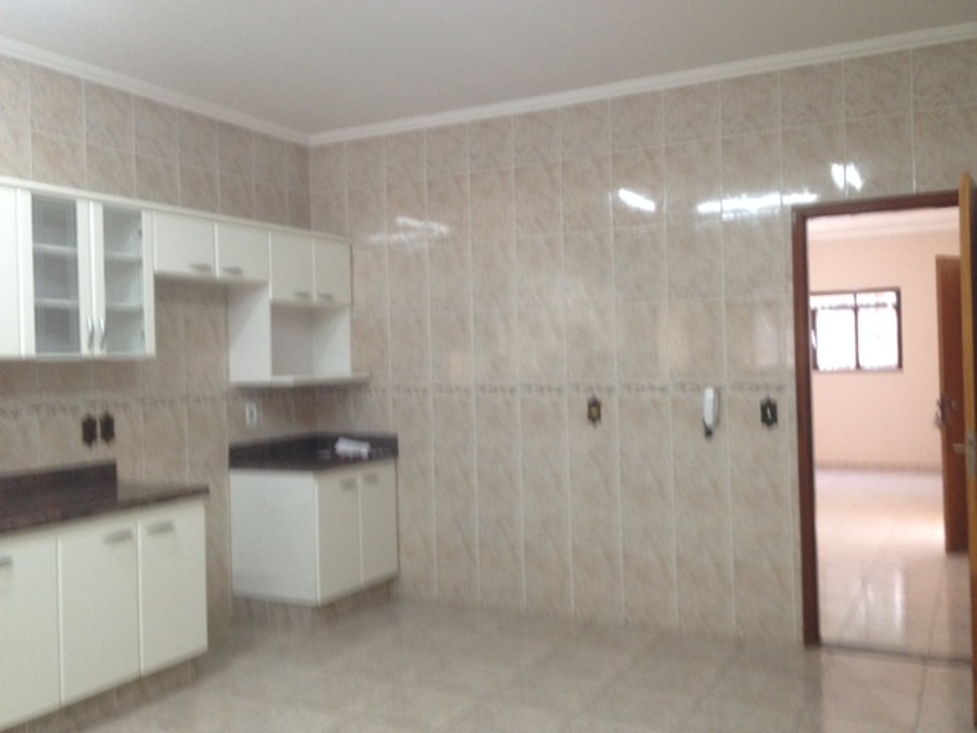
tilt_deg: -2.5
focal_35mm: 35
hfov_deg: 52.6
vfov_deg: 40.7
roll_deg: +1.7
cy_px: 366
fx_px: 988
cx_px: 488
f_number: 2.4
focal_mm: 4.28
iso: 125
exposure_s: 1/20
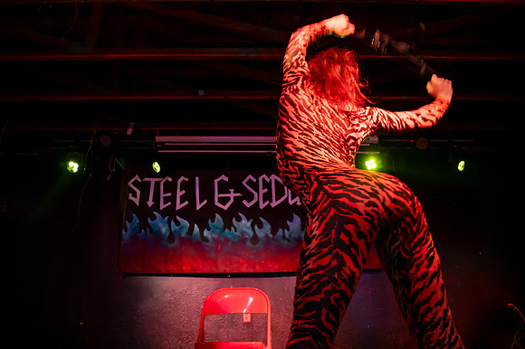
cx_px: 246
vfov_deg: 48.8
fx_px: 385
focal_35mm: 26
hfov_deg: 68.5
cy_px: 164
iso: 6400
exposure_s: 1/80
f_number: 4
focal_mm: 24
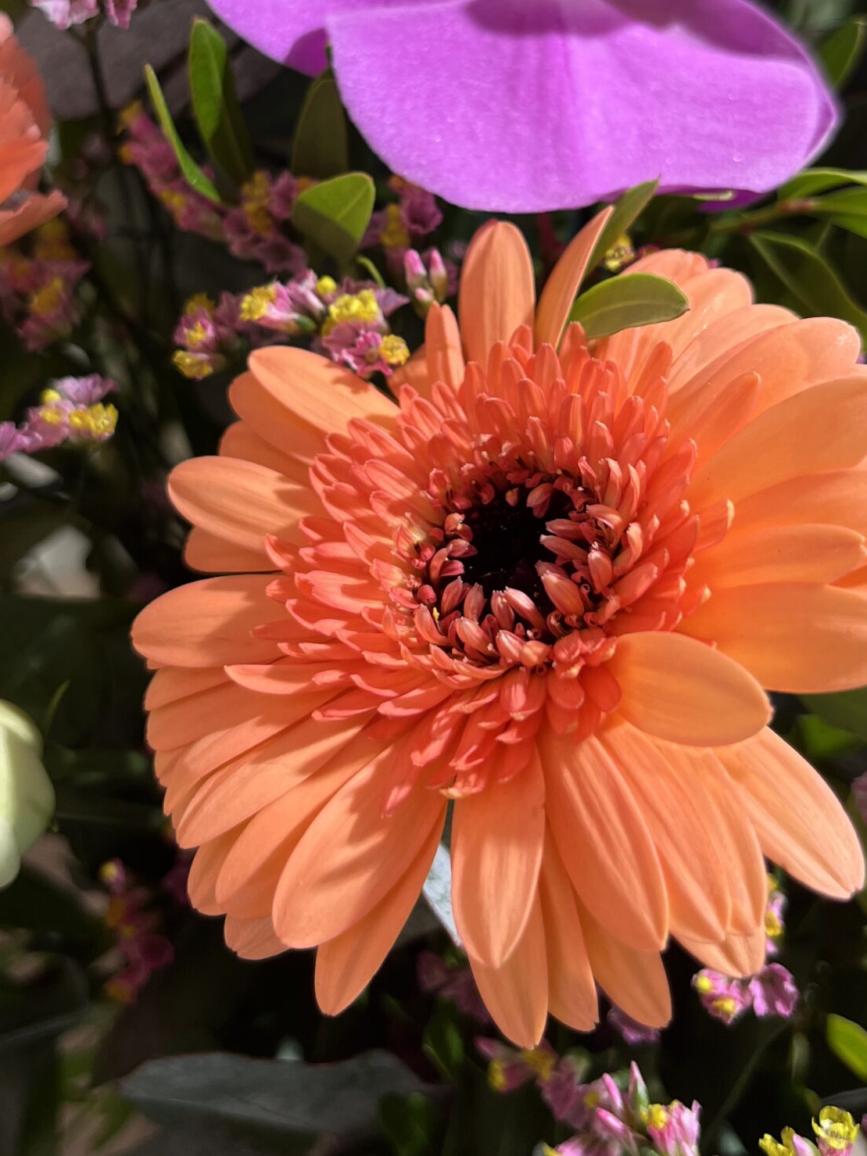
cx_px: 364
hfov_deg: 32.1
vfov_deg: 40.5
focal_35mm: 45
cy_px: 251
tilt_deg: -49.5
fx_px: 1503
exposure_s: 1/100
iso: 50
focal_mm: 5.1
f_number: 1.6
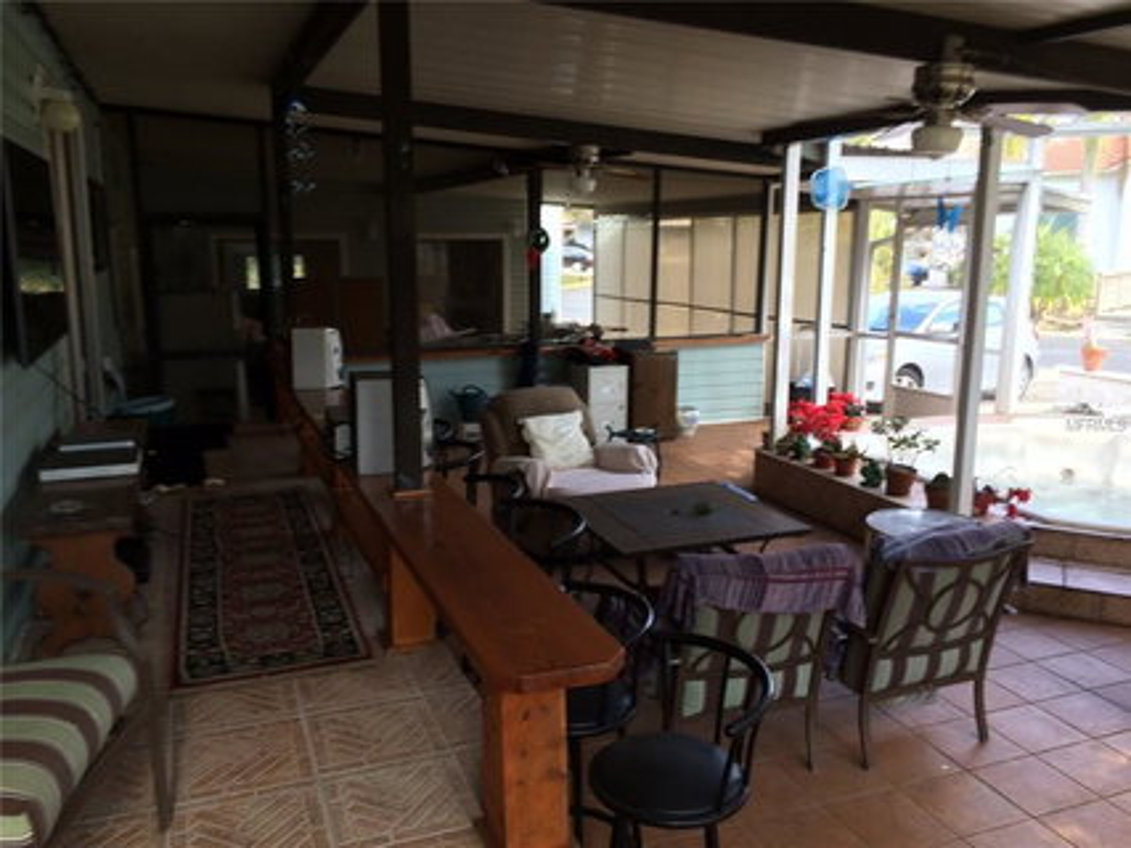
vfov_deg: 48.2
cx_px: 566
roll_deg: +0.8
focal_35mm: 29
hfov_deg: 61.7
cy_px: 424
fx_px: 947
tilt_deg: -12.8
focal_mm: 4.15
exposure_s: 1/60
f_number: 2.2
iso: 50
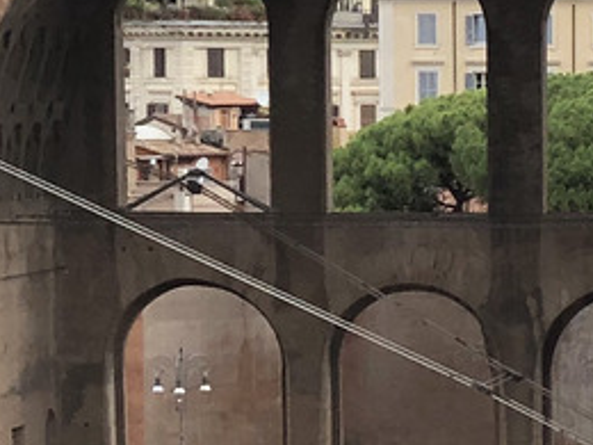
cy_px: 573
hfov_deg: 6.0
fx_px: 5482
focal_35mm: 320
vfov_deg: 4.6
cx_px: 1218
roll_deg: +0.3
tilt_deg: -5.1
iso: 16
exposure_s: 1/521
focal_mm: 6
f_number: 2.4
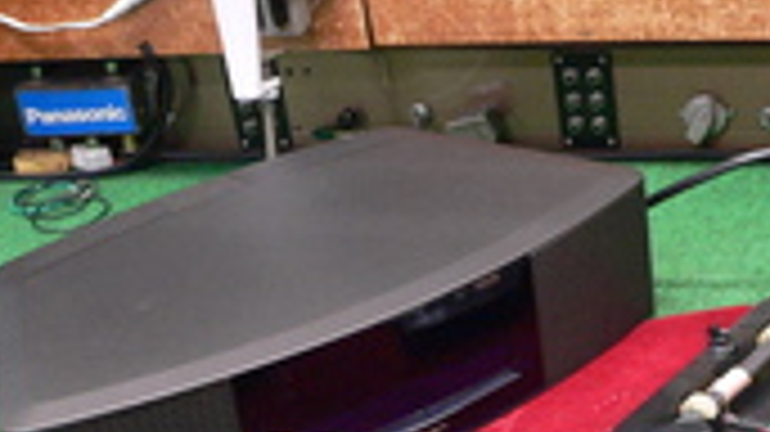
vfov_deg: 13.6
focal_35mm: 87
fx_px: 1775
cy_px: 457
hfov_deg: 23.8
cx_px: 693
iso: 200
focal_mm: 6
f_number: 2.8
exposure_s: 1/8
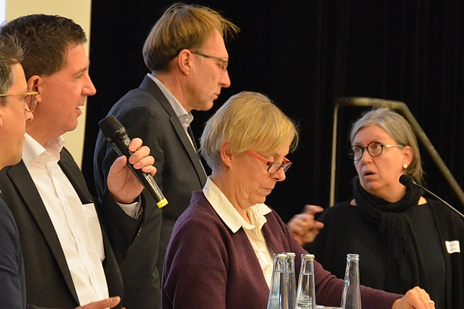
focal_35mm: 206
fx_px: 2655
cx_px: 288
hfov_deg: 10.0
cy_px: 167
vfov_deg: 6.7
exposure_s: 1/25
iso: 3200
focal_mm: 70
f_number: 5.3
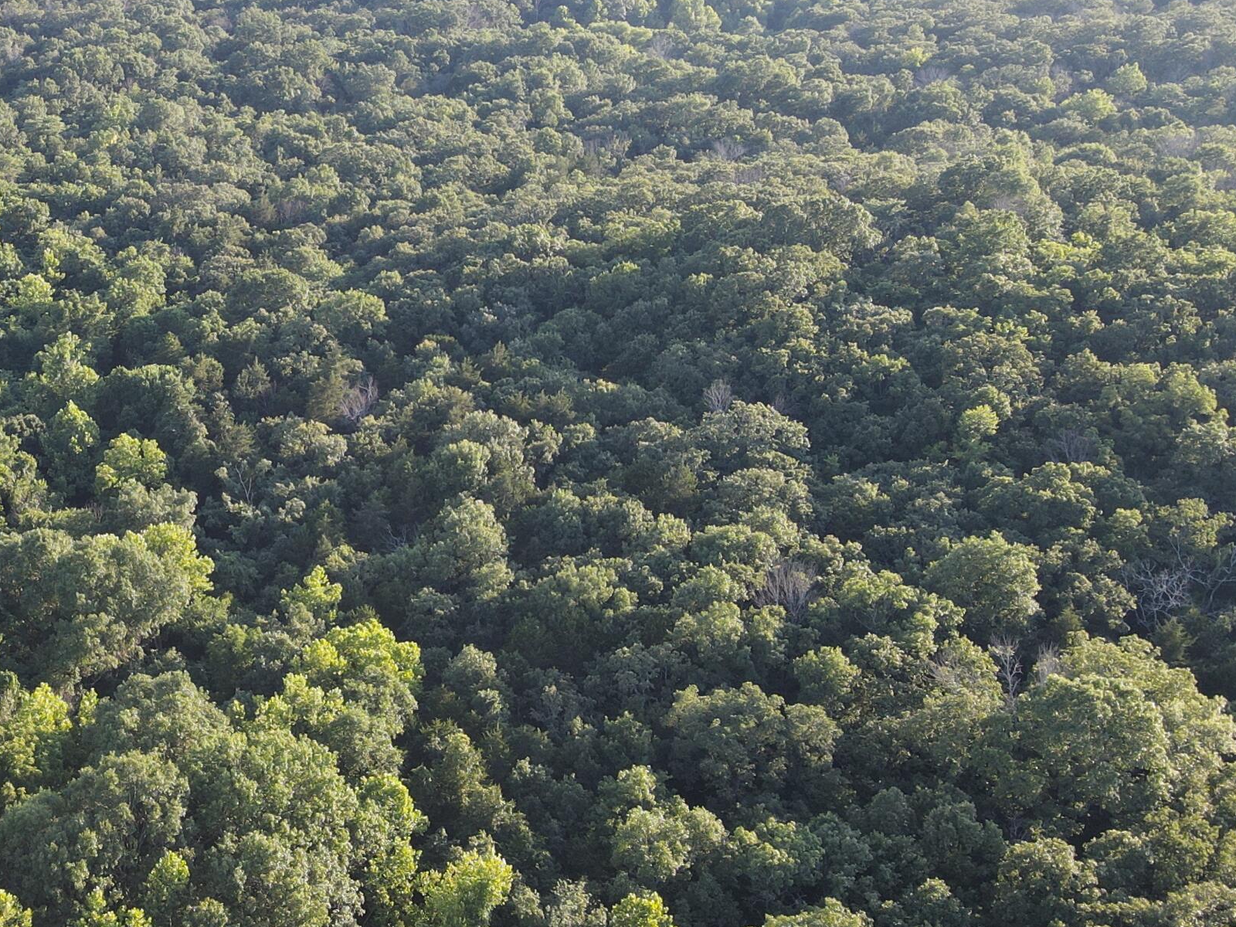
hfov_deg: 39.8
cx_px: 191
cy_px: 341
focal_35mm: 45
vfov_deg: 32.0
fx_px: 1607
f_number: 2.8
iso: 100
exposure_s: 1/100
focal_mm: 4.5
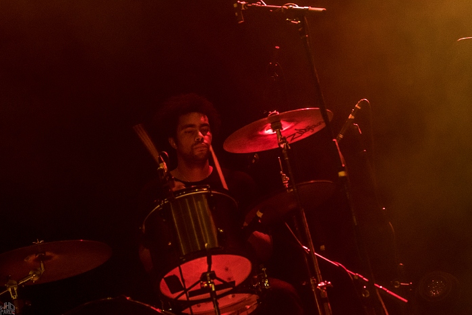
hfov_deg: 18.9
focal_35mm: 108
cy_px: 161
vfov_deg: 12.7
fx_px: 1416
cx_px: 238
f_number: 2.8
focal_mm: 70
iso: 2500
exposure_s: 1/100
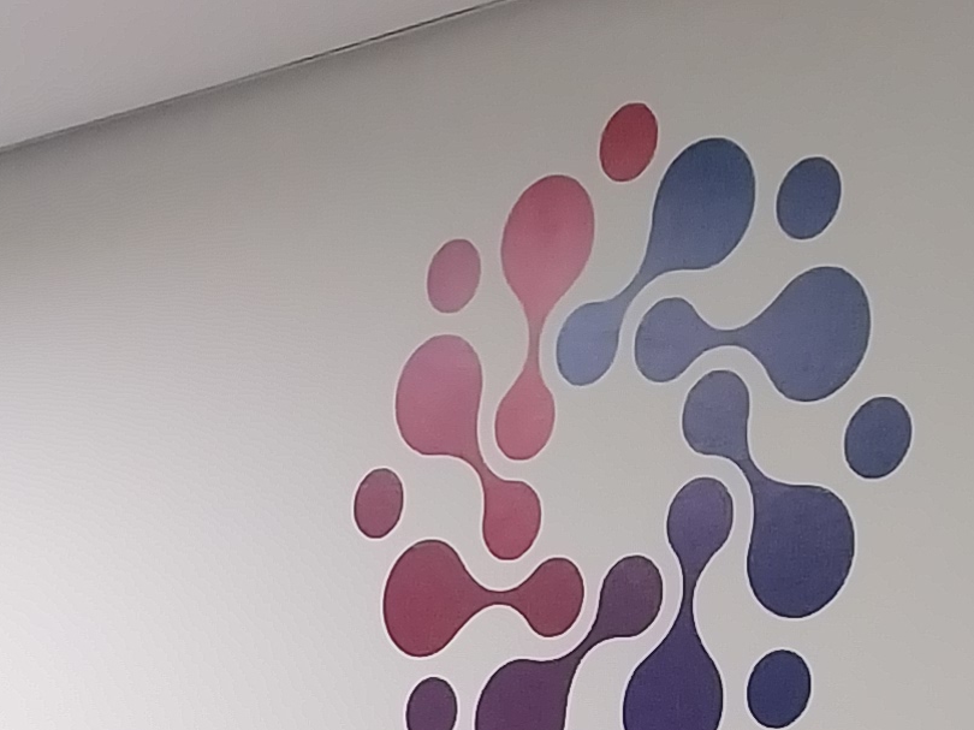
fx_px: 3685
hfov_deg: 12.1
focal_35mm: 131
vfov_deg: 10.4
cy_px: 1453
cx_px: -1365
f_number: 1.8
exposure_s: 1/60
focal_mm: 4
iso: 200
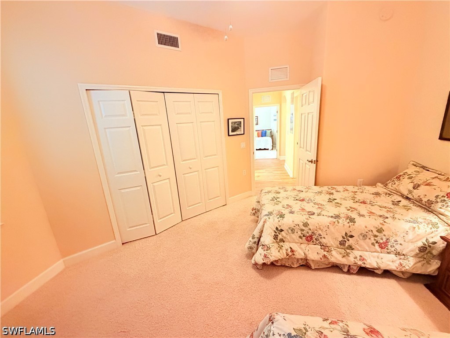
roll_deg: +4.5
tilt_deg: -14.9
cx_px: 225
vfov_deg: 85.7
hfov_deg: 102.1
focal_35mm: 14
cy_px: 169
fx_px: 182
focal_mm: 2.22
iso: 1000
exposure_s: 1/60
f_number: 2.2
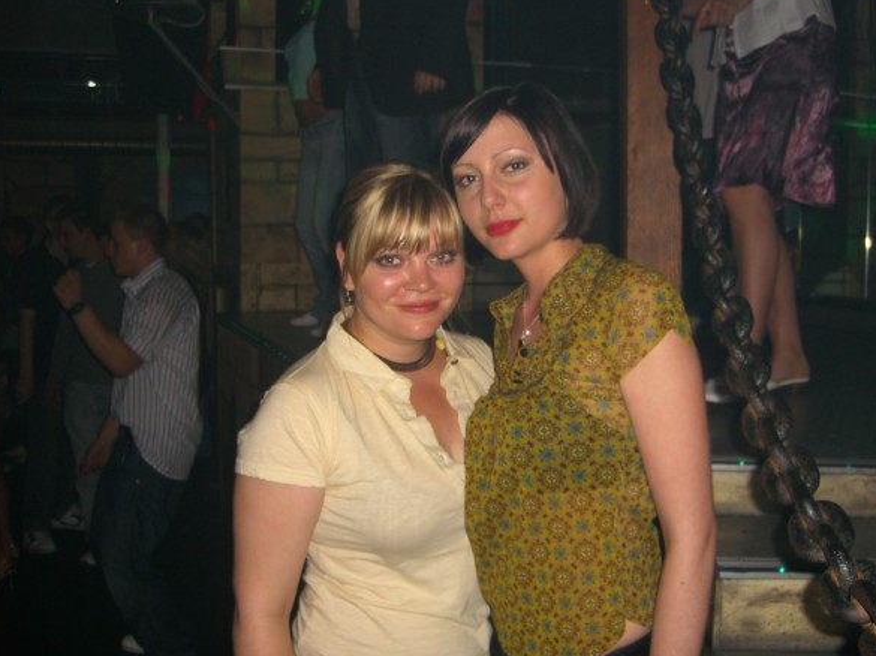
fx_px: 986
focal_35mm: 39
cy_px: 324
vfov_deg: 36.8
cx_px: 443
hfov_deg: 47.9
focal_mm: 7.9
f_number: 2.8
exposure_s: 1/60
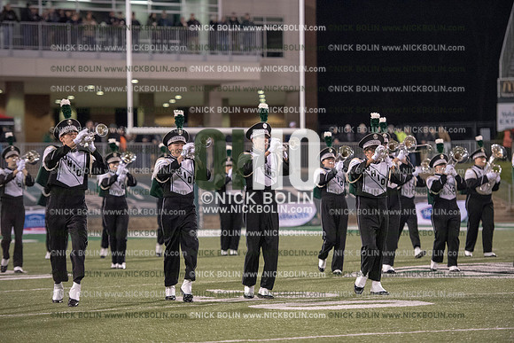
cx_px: 257
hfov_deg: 14.7
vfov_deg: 9.8
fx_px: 1999
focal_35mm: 140
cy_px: 172
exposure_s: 1/1250
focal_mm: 140
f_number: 3.2
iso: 5000
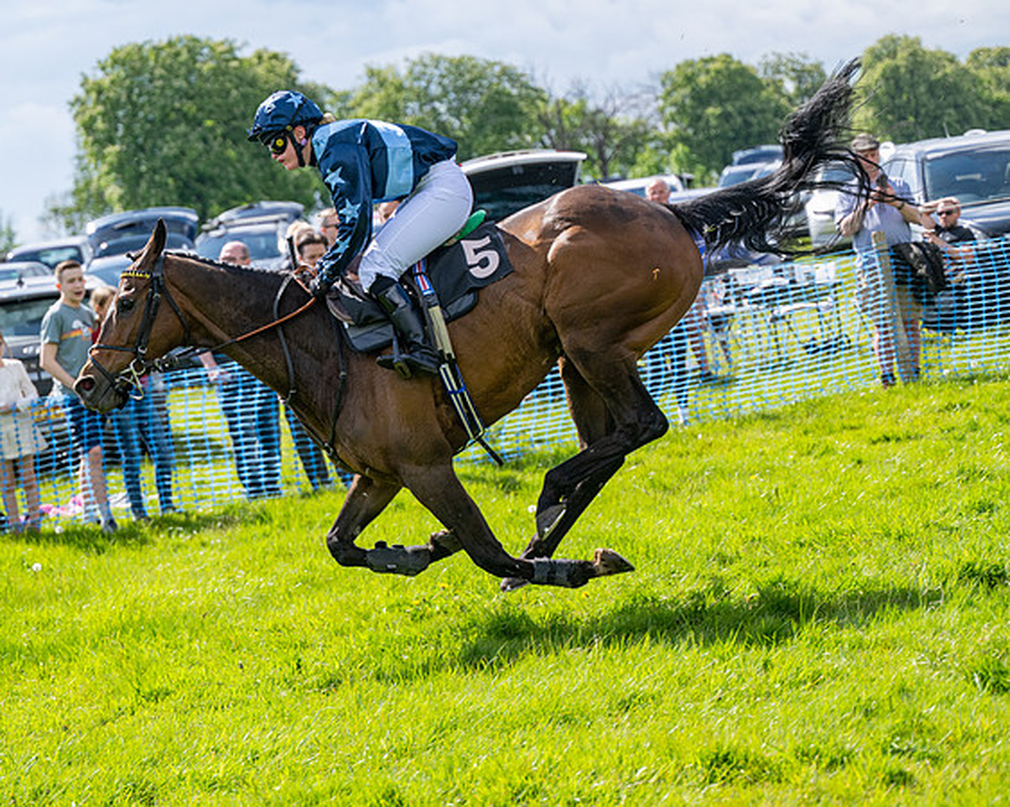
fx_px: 3300
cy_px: 404
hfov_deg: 17.4
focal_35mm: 110
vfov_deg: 13.9
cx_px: 479
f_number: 4
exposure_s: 1/2500
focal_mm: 98
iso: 400
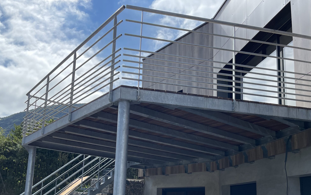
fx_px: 305
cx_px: 148
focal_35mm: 36
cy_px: 148
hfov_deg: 54.0
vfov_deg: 34.5
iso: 32
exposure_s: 1/5376
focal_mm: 5.1
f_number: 1.6
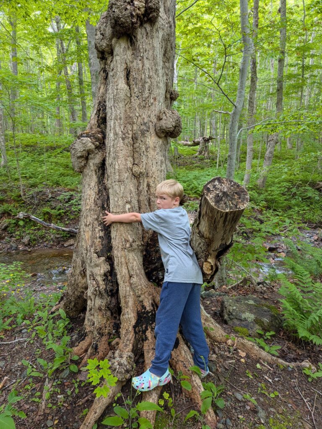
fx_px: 298
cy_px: 214
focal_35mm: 24
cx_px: 161
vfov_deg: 71.6
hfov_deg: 56.8
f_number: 1.7
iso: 120
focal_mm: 4.53
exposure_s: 1/120
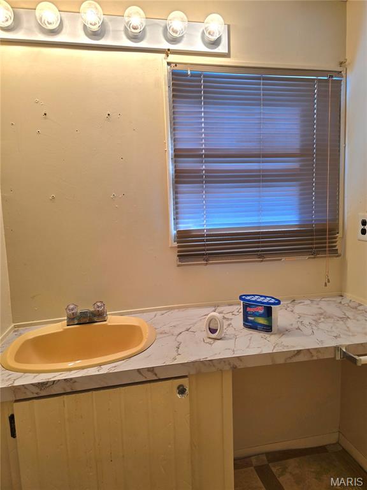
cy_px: 245
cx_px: 184
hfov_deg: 58.9
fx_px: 325
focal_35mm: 23
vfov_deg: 73.9
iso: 32
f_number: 1.7
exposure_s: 1/120
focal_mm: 6.3
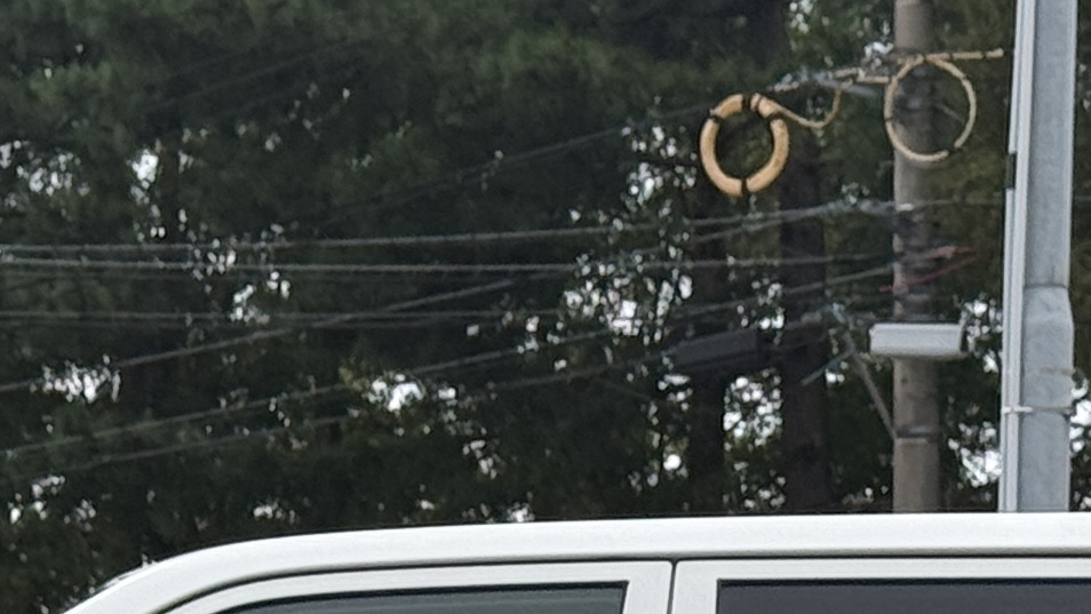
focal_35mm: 221
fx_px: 6394
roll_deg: -1.4
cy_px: 1023
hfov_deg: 9.7
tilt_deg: +2.6
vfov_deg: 5.4
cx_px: 421
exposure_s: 1/1000
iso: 64
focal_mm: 6.76
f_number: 1.78
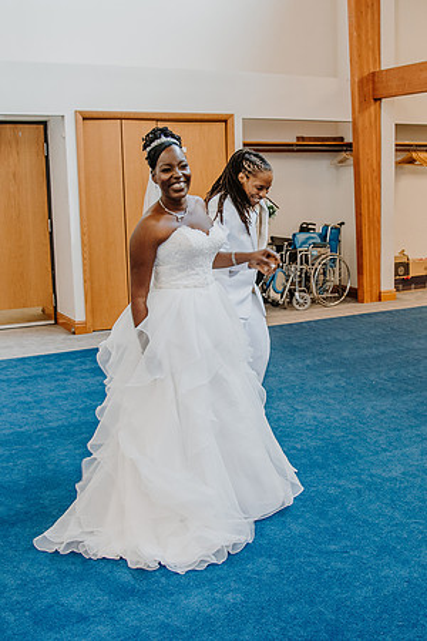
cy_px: 294
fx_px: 727
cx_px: 259
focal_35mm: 41
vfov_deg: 47.5
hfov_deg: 32.6
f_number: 4
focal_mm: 24
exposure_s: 1/60
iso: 900
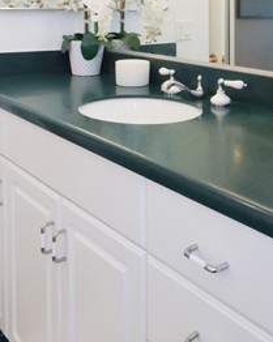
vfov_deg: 39.6
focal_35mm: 43
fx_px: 435
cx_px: 209
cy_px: 30
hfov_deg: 34.0
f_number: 8
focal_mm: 9
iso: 2500
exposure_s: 1/320
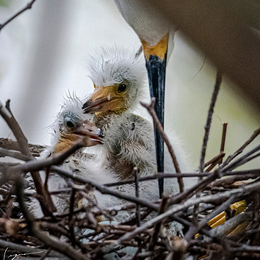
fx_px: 9976
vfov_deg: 1.5
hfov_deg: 1.5
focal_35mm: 1174
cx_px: 120
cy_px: 131
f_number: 9
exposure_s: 1/2500
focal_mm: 390
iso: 4500
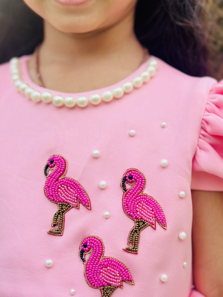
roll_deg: -1.3
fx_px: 575
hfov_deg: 21.9
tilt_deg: -5.7
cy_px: 146
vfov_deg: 29.0
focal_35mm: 67
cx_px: 106
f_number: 1.78
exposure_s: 1/154
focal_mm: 6.86
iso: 64
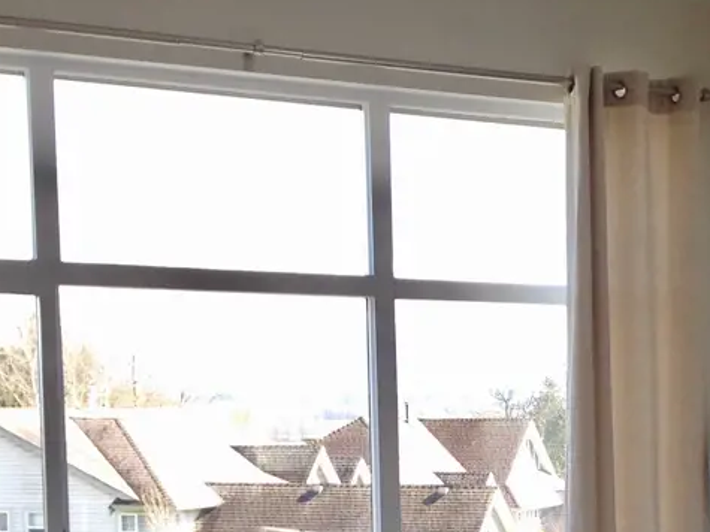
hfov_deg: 18.5
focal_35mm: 100
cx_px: 868
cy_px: 607
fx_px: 2051
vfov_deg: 14.4
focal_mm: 4.12
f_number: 2.4
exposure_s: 1/132
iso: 50
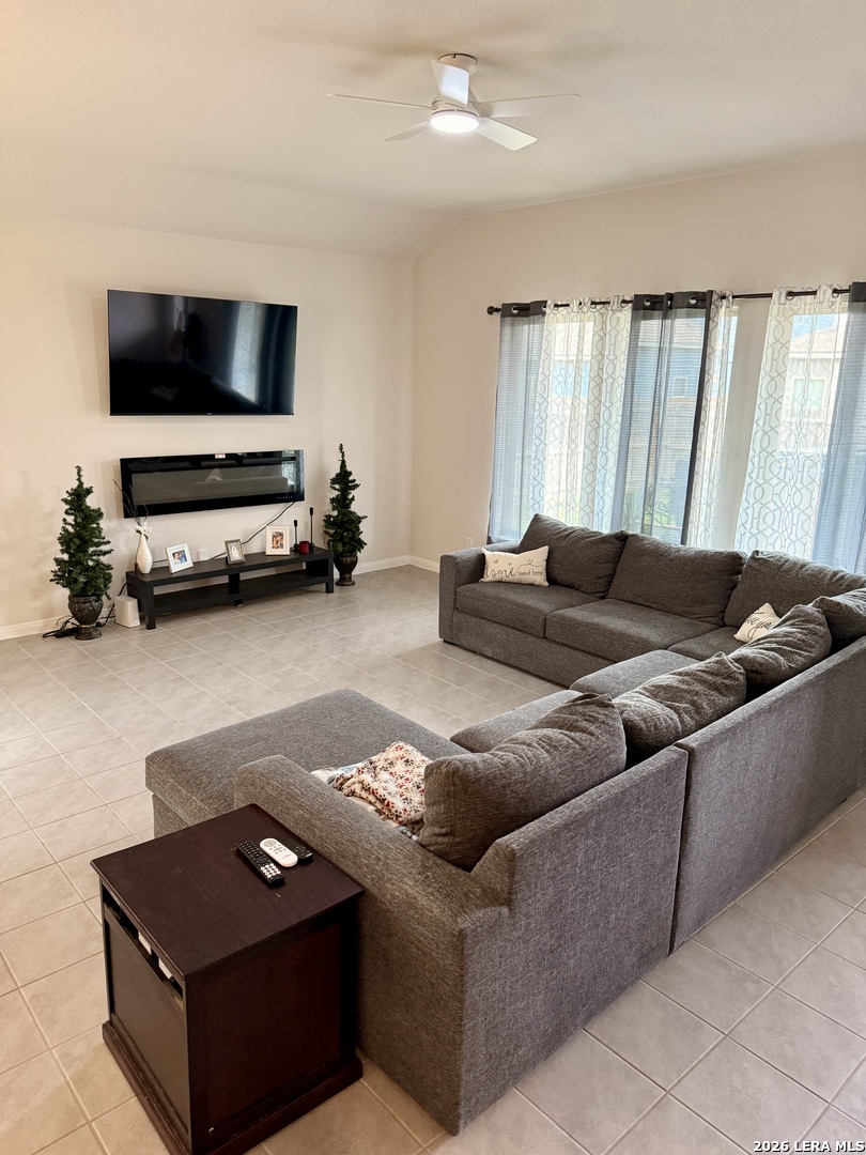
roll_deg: -1.4
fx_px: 801
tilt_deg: -12.7
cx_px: 433
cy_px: 578
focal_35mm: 24
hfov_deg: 56.8
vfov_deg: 71.6
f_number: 1.78
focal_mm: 6.76
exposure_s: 1/120
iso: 400
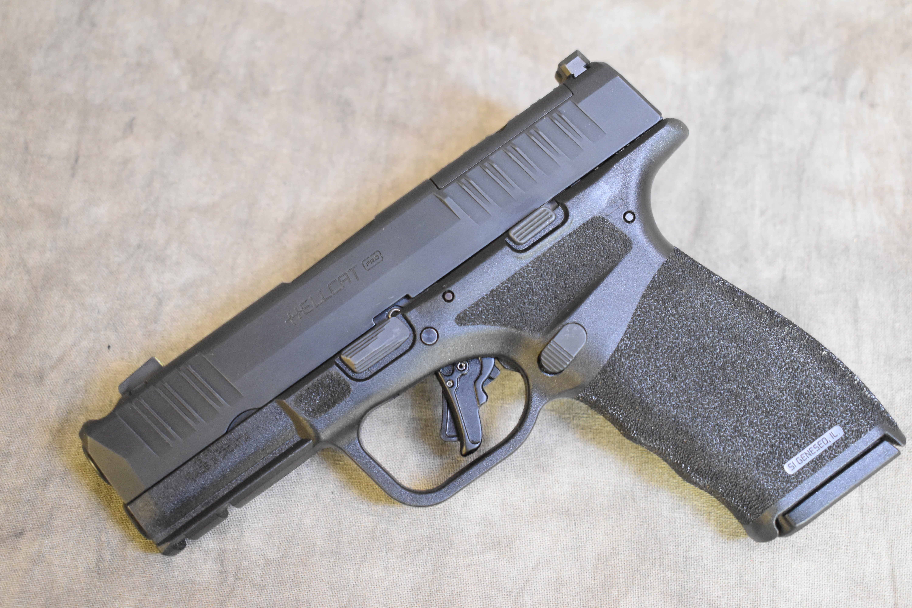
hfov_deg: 35.1
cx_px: 456
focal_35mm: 57
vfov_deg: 23.8
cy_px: 304
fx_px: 1444
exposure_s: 1/10
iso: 3200
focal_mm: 38
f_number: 4.8
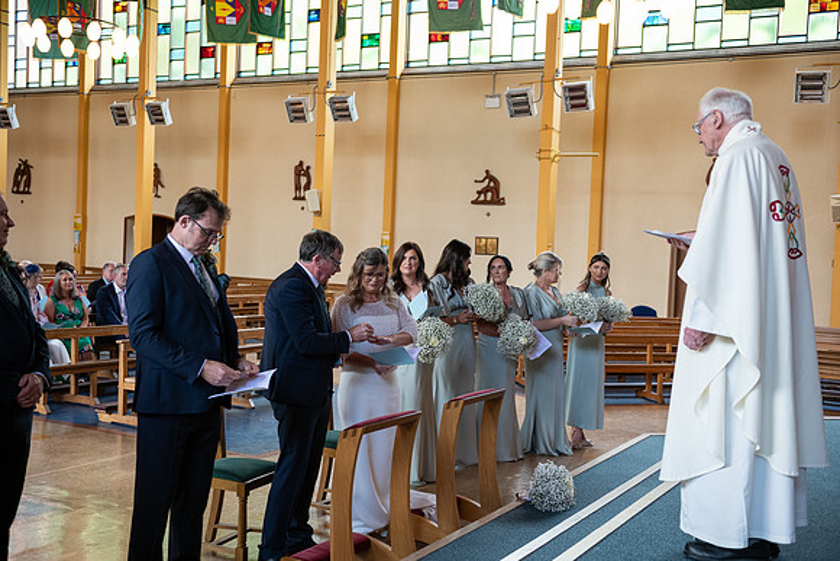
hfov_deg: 46.4
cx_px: 420
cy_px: 280
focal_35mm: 42
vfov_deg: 31.9
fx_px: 980
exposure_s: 1/160
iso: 640
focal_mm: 42
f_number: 3.5
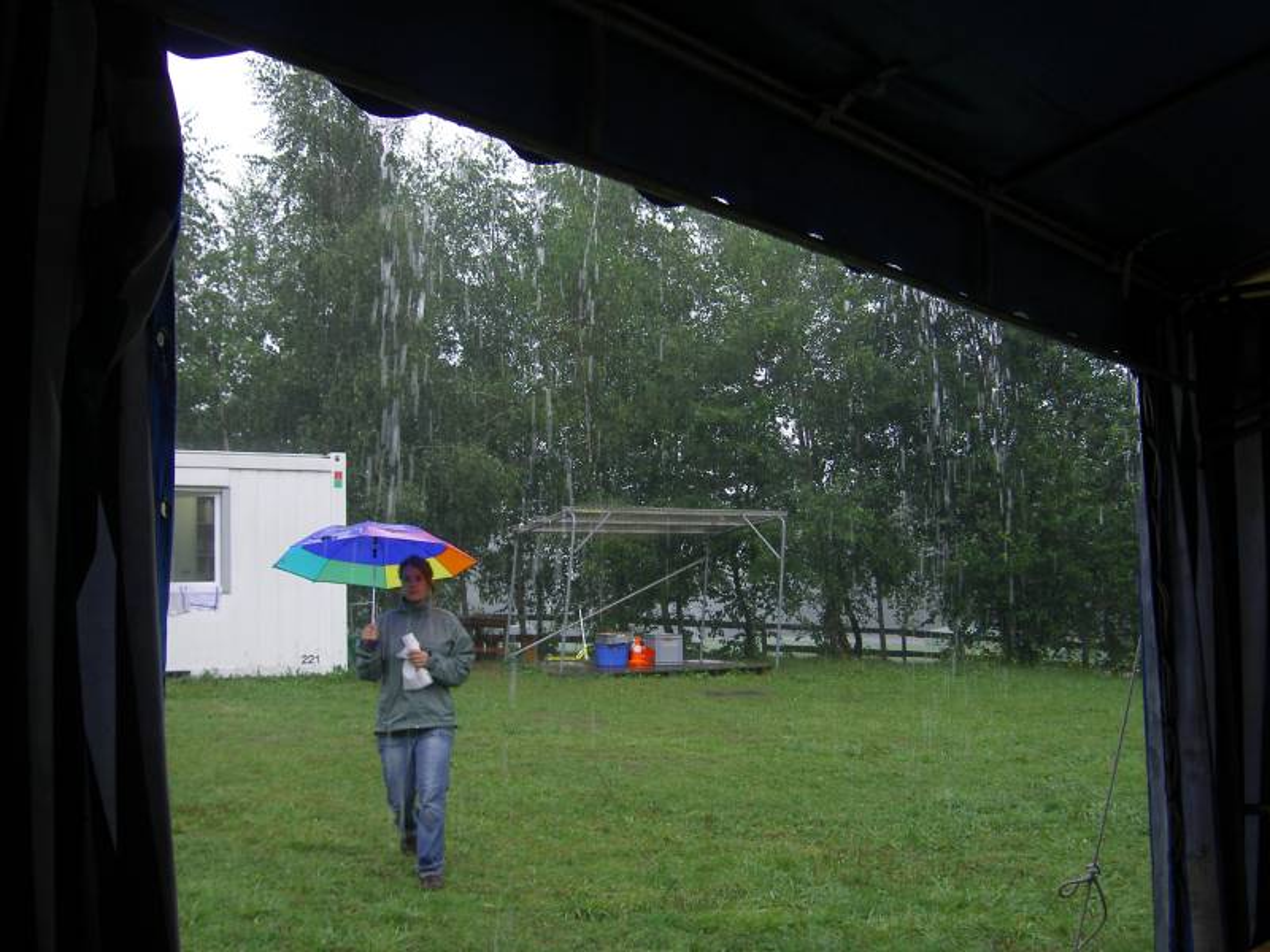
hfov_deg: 47.9
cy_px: 476
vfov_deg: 36.8
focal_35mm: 39
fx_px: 1431
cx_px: 635
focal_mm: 8
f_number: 2.8
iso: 100
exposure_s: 1/60
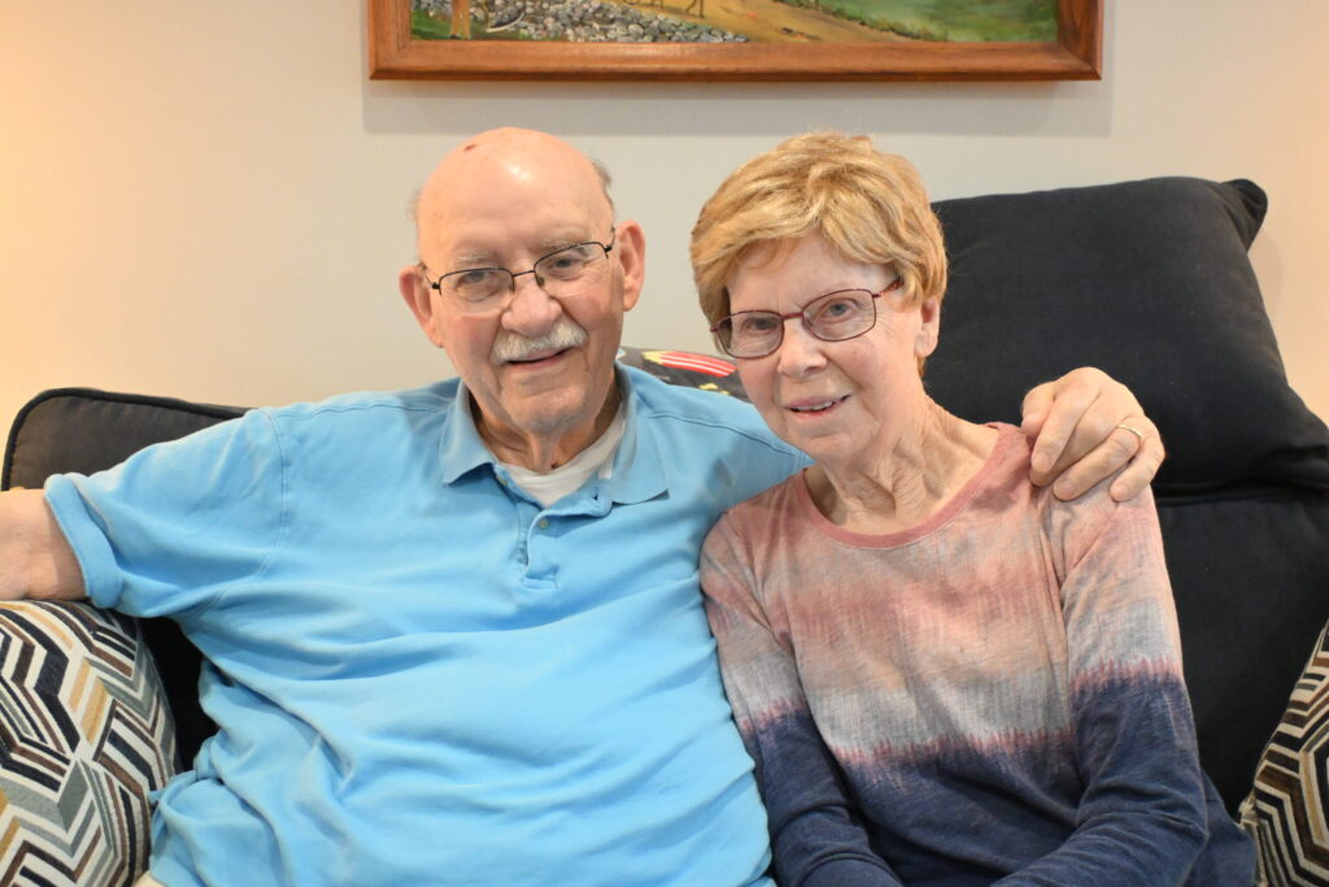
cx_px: 664
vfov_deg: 31.9
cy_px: 444
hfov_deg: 46.4
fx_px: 1551
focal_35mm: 42
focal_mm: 28
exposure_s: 1/250
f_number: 4.5
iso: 5000
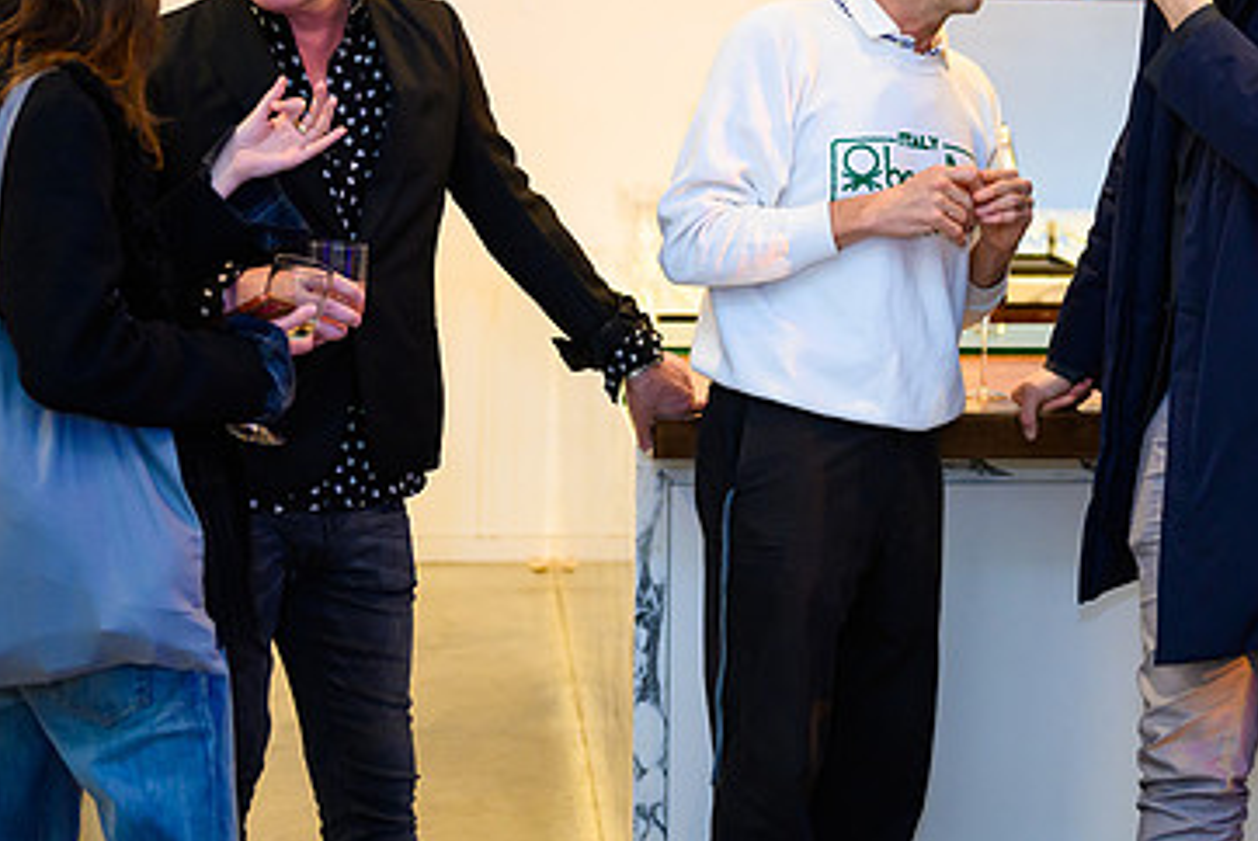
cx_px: 719
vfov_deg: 17.0
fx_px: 2798
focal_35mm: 80
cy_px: 264
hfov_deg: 25.3
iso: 1600
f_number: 3.2
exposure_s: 1/125
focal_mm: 50
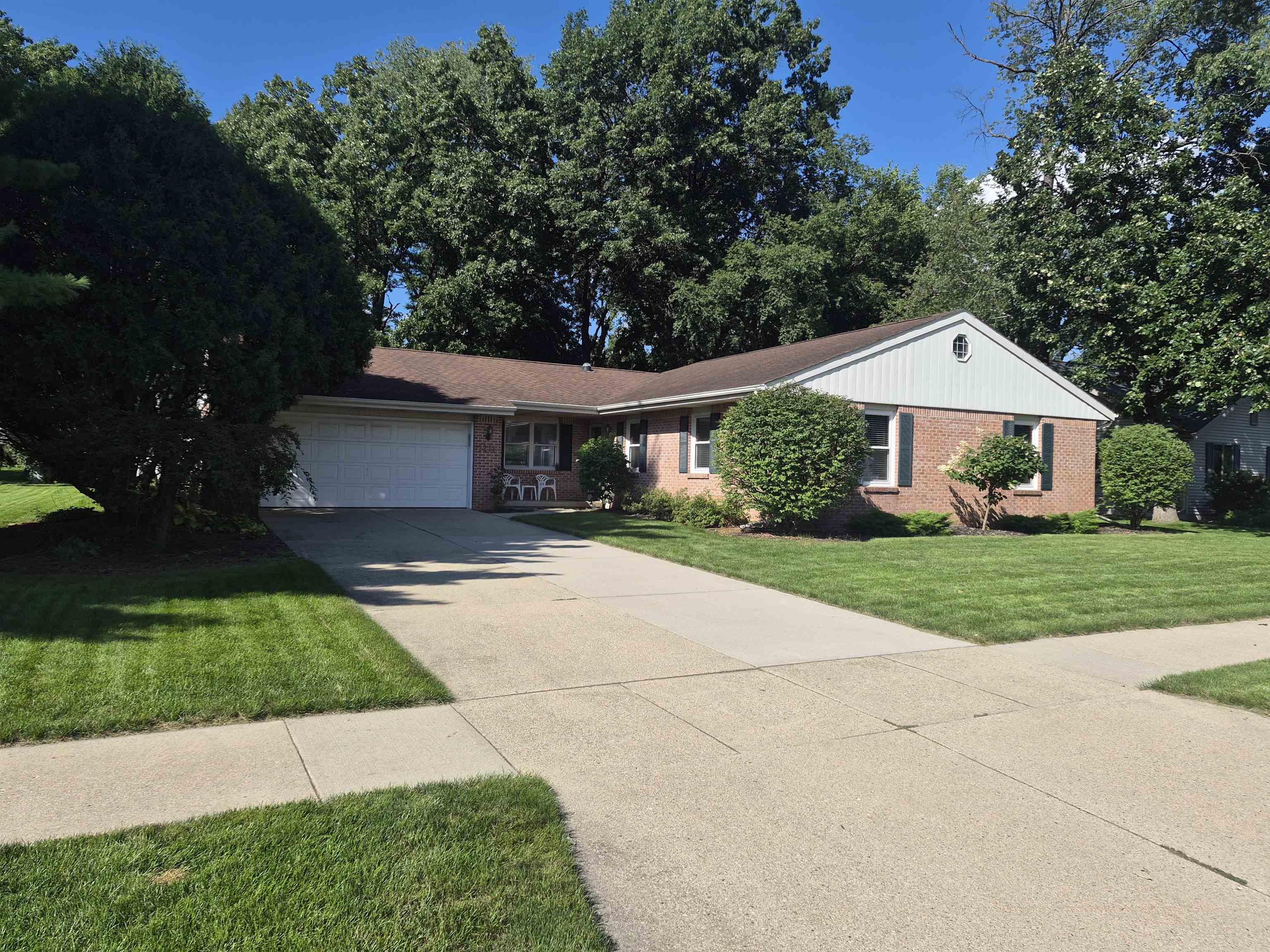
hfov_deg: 73.9
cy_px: 476
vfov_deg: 58.9
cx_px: 635
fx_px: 844
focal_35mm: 23
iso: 80
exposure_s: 1/5040
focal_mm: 5.4
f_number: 1.8
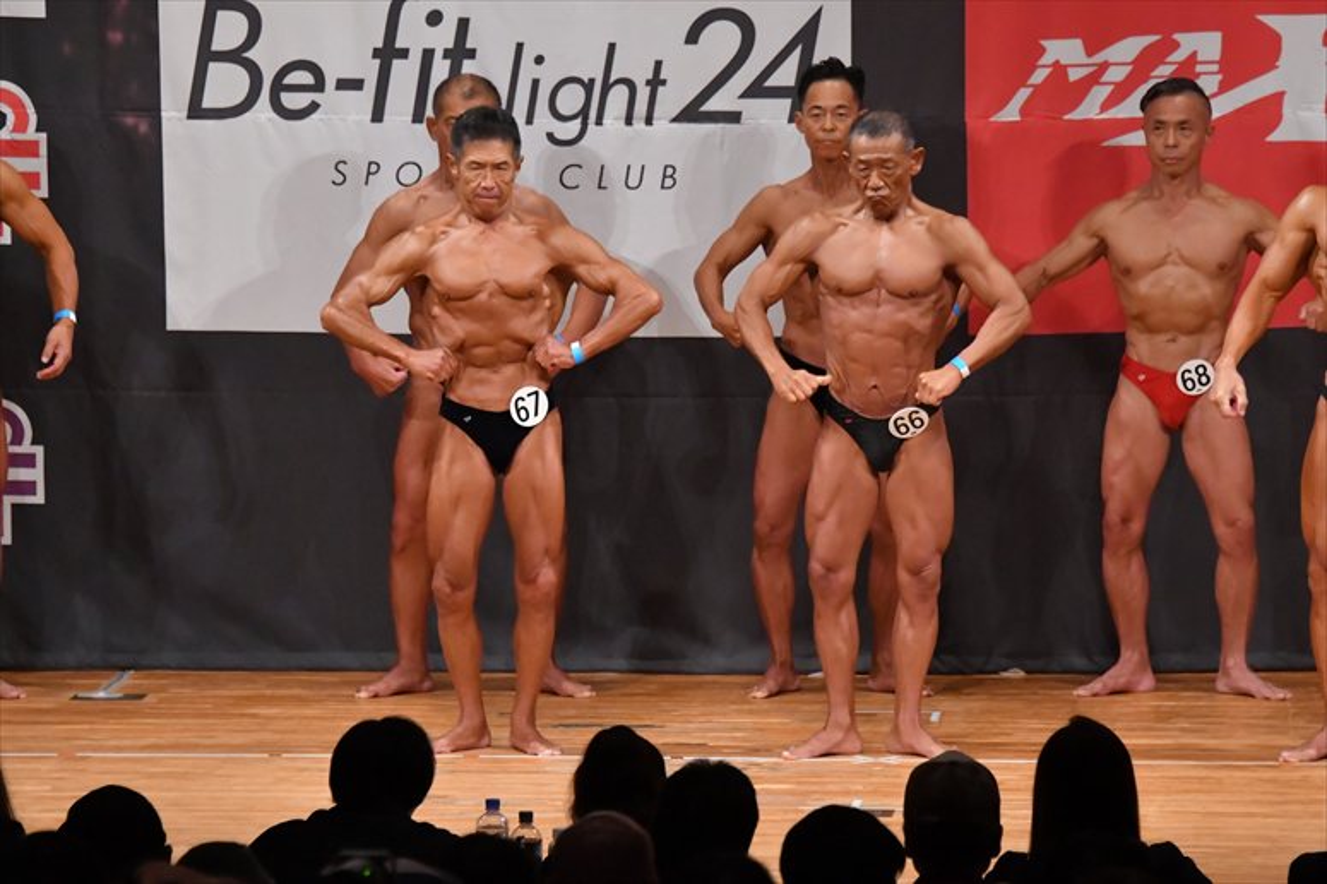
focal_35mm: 255
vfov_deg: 5.4
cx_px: 664
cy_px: 442
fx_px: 9395
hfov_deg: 8.1
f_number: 5.6
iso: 7200
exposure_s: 1/400
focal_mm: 170
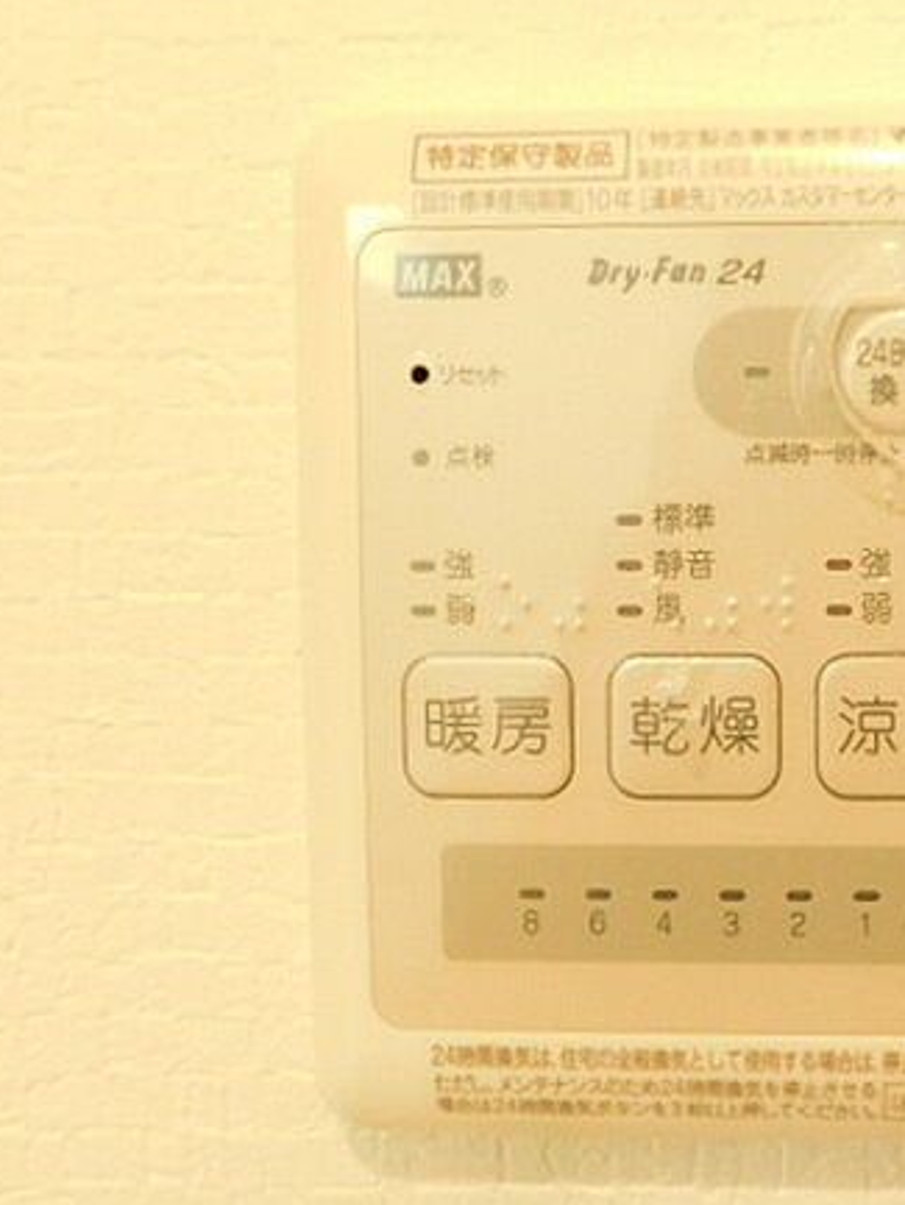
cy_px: 593
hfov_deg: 39.4
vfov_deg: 53.9
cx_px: 782
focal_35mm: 34
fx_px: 1185
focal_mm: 4
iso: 400
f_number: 3
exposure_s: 1/25
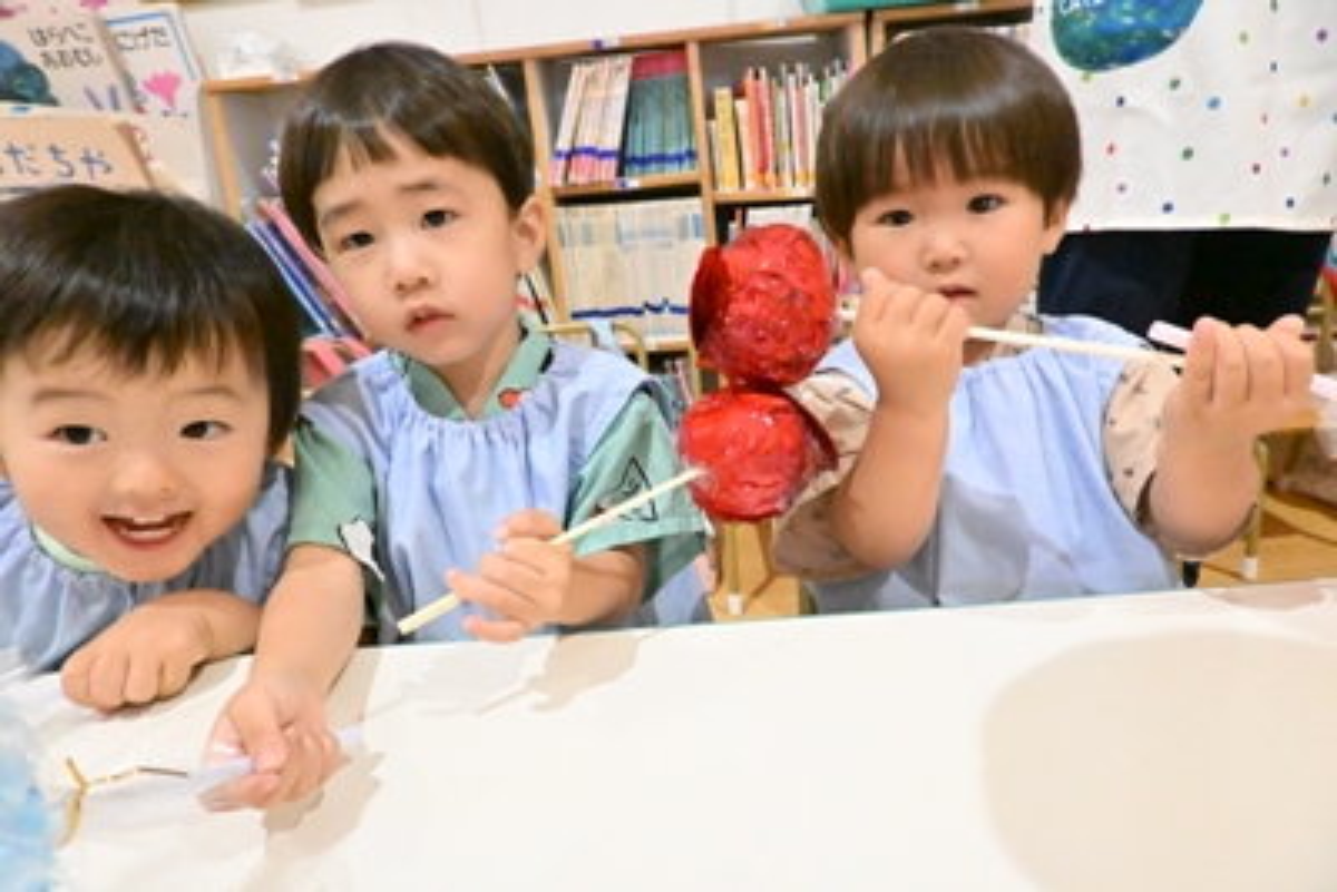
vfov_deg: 53.2
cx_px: 668
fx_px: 892
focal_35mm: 24
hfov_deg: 73.7
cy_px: 446
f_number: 5.6
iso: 20000
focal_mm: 16
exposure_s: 1/1000
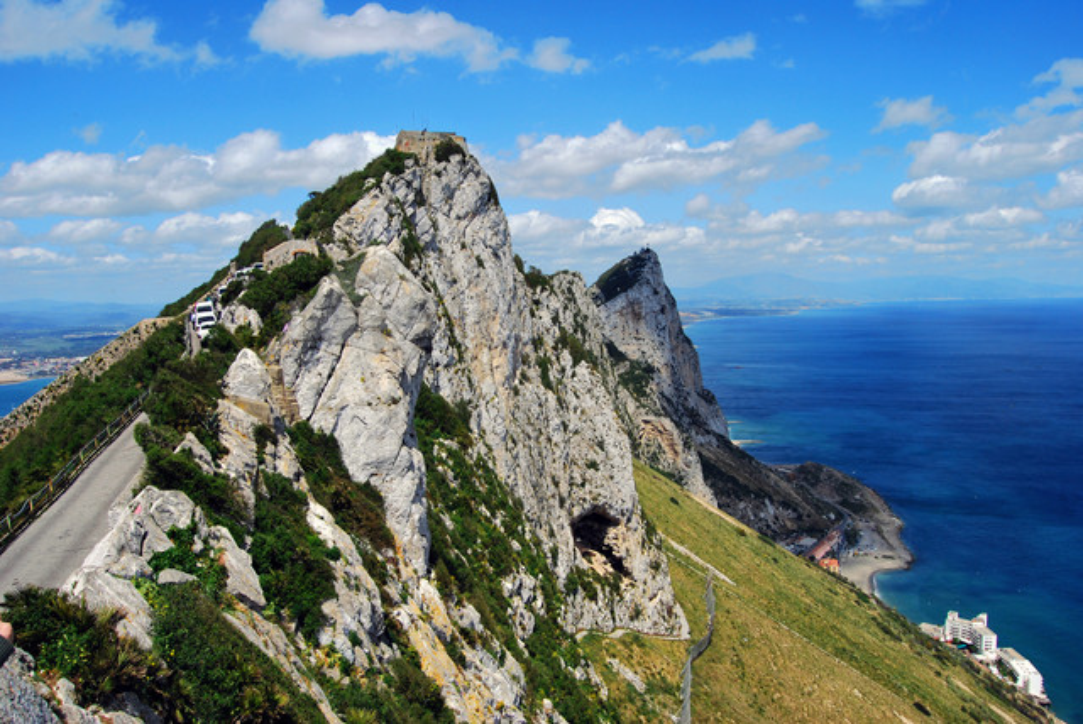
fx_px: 813
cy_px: 362
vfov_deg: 48.0
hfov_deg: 67.3
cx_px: 542
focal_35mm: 27
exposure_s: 1/320
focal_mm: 18
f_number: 11
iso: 200
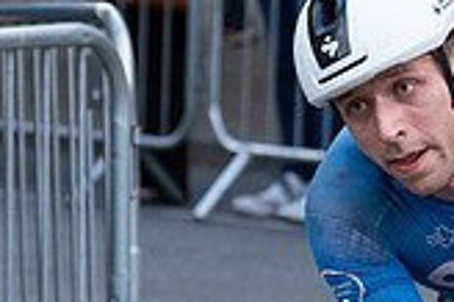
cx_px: 454
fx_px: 5367
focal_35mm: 426
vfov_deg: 3.2
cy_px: 51
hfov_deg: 4.8
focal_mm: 70
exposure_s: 1/800
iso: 2000
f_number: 3.5
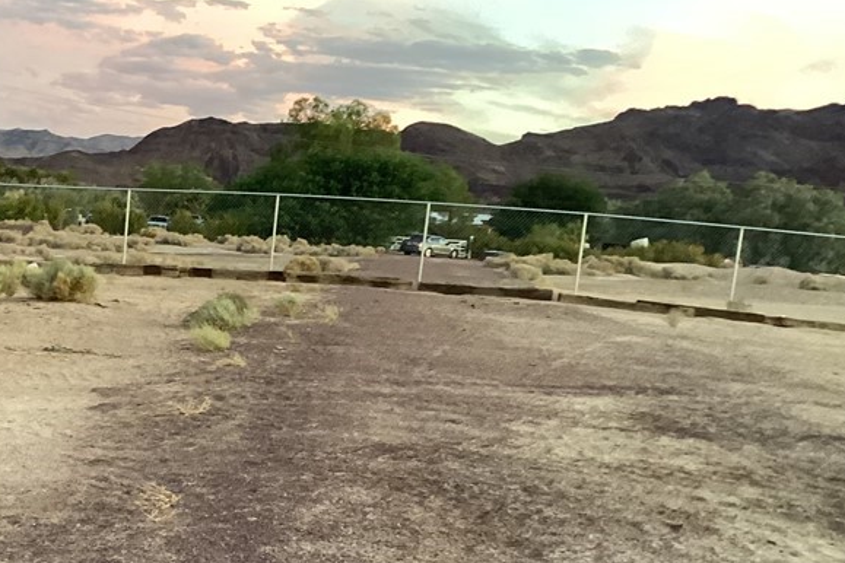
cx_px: 120
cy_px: 477
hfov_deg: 33.6
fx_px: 1338
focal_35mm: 57
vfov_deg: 23.3
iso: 250
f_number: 2.4
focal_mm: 3.3
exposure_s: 1/60
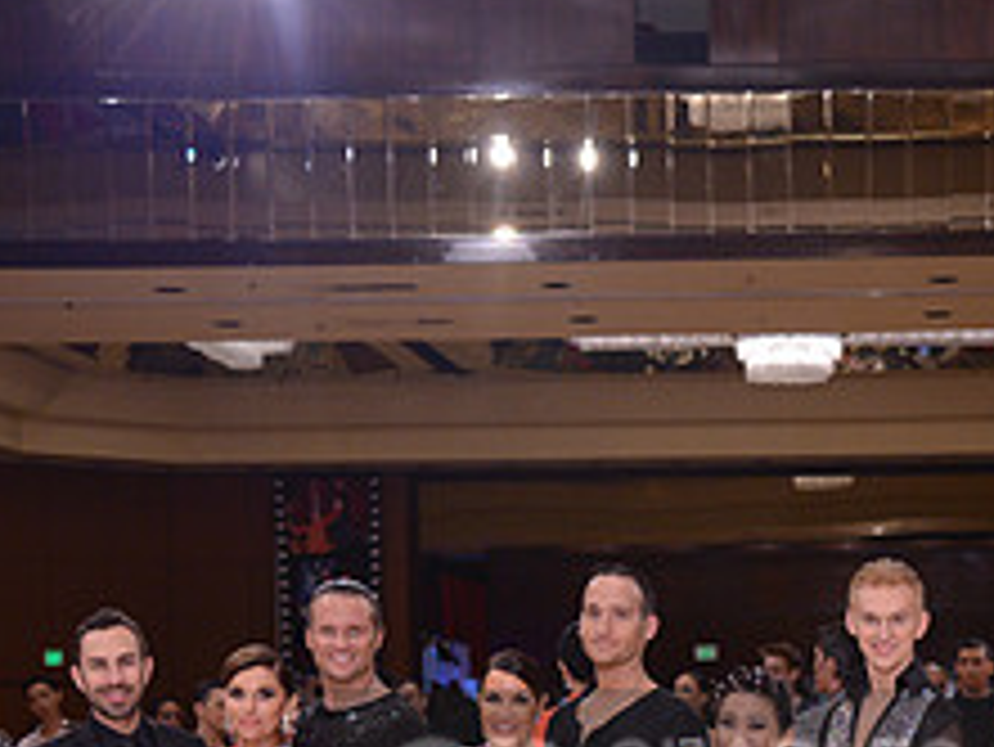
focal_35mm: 96
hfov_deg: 20.2
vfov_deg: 15.1
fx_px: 2758
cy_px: 808
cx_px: 823
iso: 1600
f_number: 4
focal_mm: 38
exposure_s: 1/250
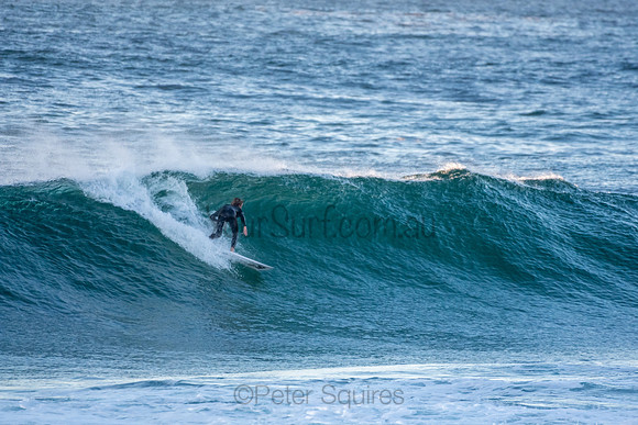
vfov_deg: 1.8
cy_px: 212
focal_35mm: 750
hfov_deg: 2.7
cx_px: 319
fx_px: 13294
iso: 1250
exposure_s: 1/1250
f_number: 5.6
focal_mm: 500
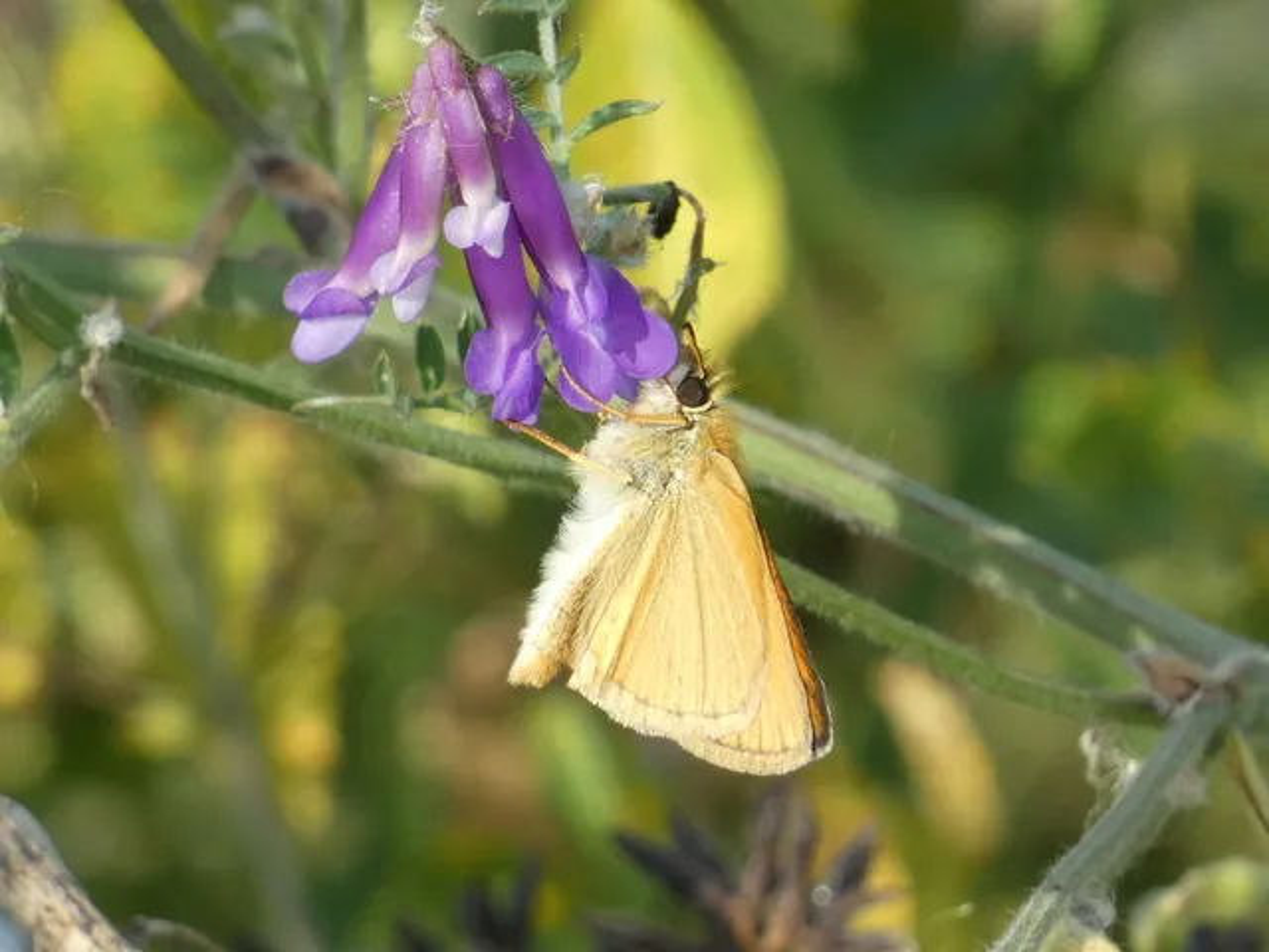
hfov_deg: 5.0
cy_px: 476
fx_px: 14664
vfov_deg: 3.7
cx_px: 634
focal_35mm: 400
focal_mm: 71.7
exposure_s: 1/200
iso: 80
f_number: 5.6
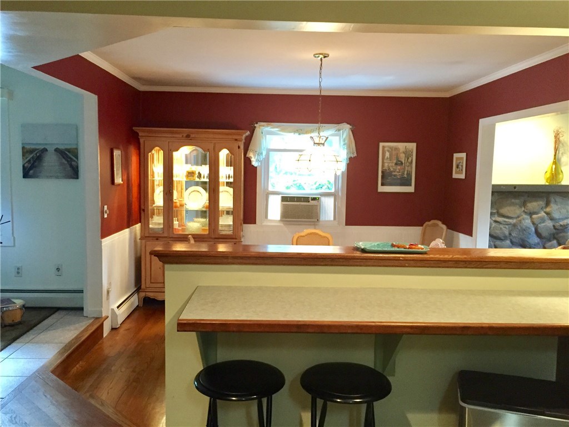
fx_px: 477
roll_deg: -1.8
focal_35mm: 29
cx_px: 284
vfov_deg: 48.2
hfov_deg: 61.7
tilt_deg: -5.6
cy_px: 214
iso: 250
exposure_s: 1/15
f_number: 2.2
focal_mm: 4.15
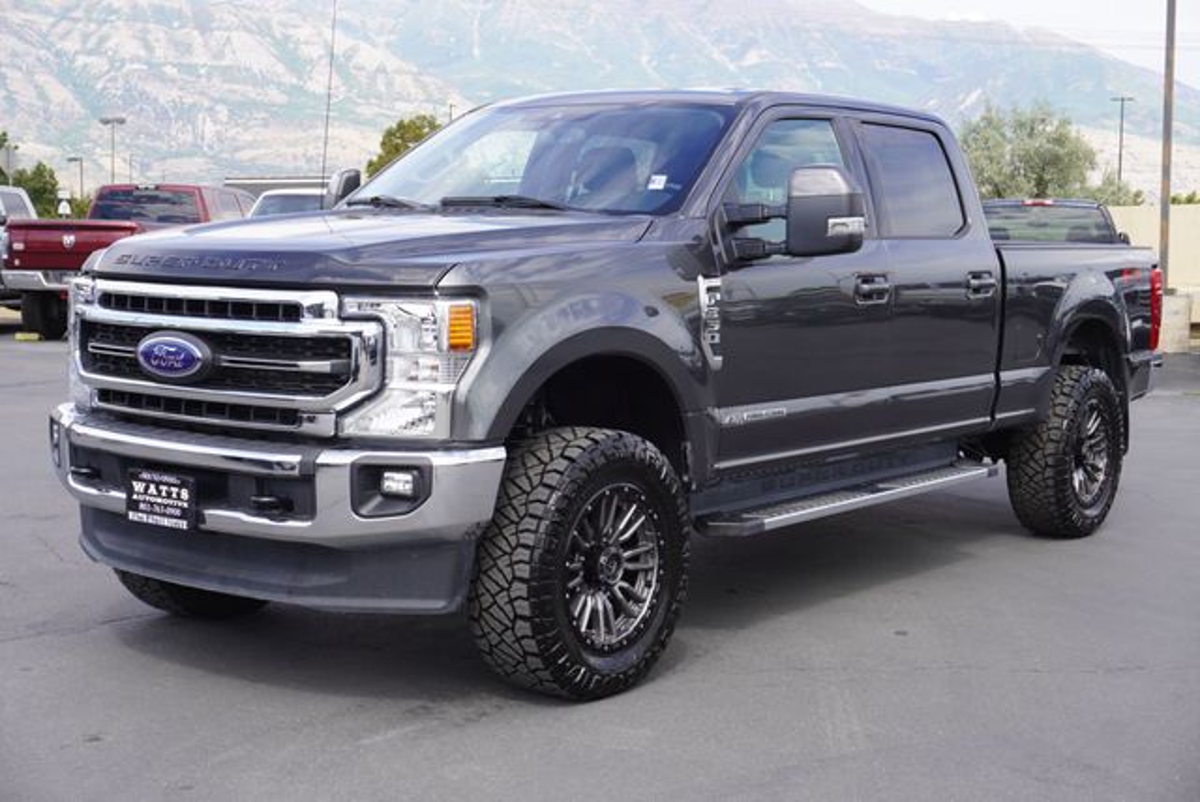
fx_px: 1651
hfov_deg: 39.9
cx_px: 600
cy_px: 401
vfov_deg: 27.3
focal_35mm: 50
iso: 100
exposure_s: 1/100
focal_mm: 33
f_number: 8
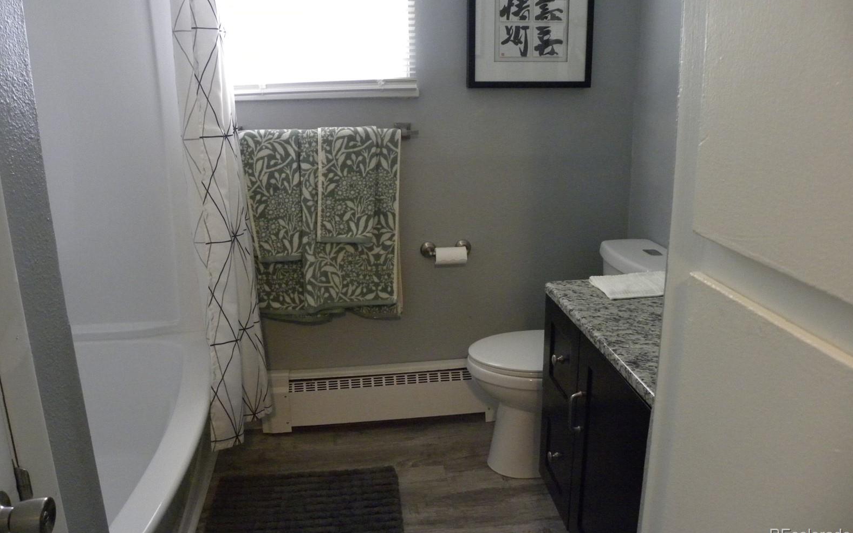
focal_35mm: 28
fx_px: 651
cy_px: 221
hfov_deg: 66.5
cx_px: 424
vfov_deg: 44.4
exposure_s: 1/28.4
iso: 400
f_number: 2.8
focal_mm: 4.6
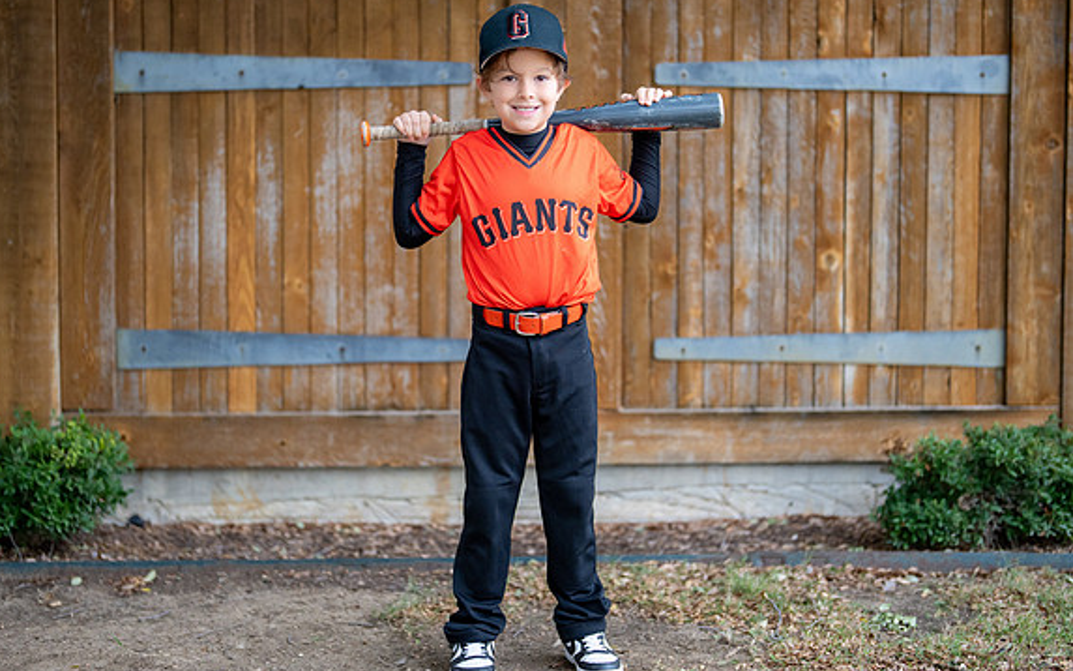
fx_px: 1988
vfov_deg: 19.1
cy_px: 291
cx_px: 503
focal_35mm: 68
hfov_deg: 30.2
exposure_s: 1/640
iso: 500
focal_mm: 50
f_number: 1.2
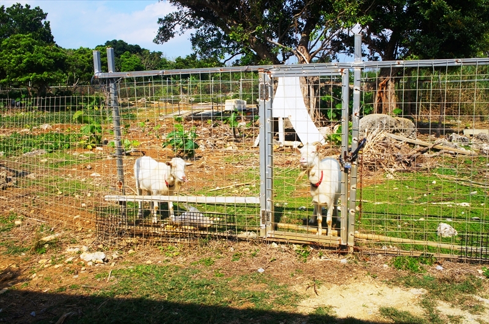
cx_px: 244
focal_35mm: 33
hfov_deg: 57.3
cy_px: 162
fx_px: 448
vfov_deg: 39.9
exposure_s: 1/250
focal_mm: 22
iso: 200
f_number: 13
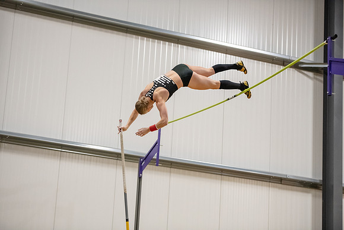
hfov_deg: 22.1
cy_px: 115
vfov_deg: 14.9
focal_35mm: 92
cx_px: 172
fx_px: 879
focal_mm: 92
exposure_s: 1/800
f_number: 2.8
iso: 6400
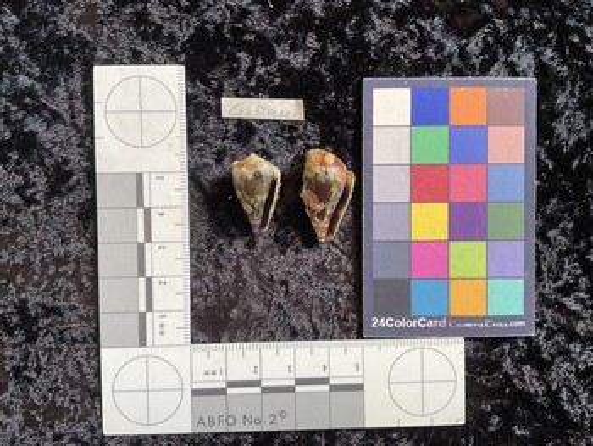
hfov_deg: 61.6
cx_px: 296
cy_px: 223
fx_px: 497
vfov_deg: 48.3
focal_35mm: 29
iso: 40
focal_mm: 3
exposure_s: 1/100
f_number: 1.8
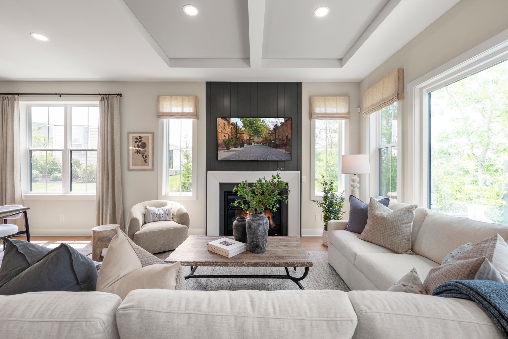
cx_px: 254
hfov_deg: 100.4
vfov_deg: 77.3
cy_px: 170
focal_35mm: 15
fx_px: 212
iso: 500
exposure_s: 1/40
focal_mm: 15
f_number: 9
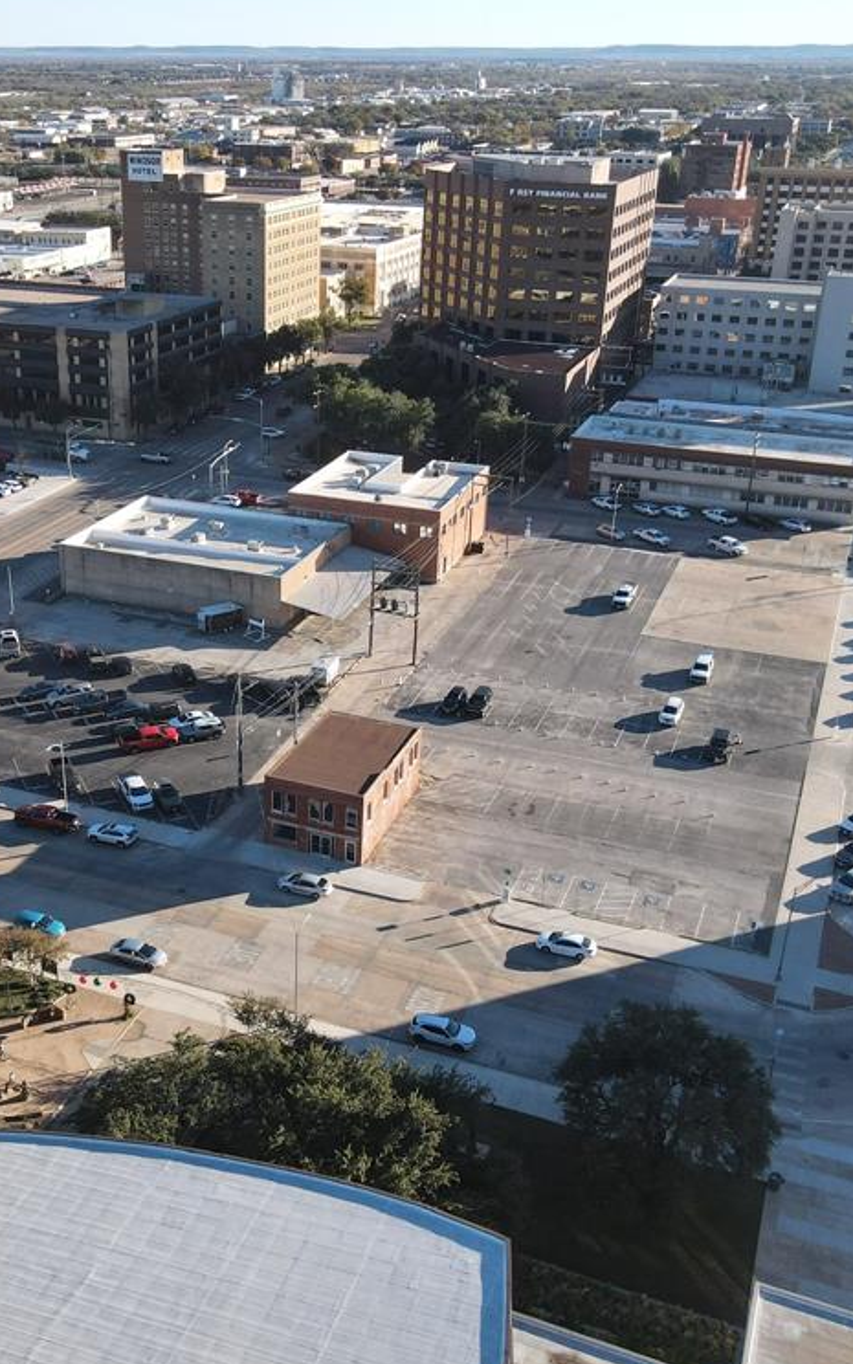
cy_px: 688
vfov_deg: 55.3
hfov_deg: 35.9
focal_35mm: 35
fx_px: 1302
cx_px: 273
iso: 100
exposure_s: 1/320
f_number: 2.8
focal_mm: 4.5
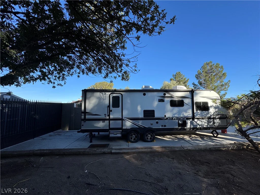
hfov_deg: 102.1
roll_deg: +0.6
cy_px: 98
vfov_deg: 85.7
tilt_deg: +4.5
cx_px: 130
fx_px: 105
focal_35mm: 14
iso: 50
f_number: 2.2
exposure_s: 1/821
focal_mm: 2.22
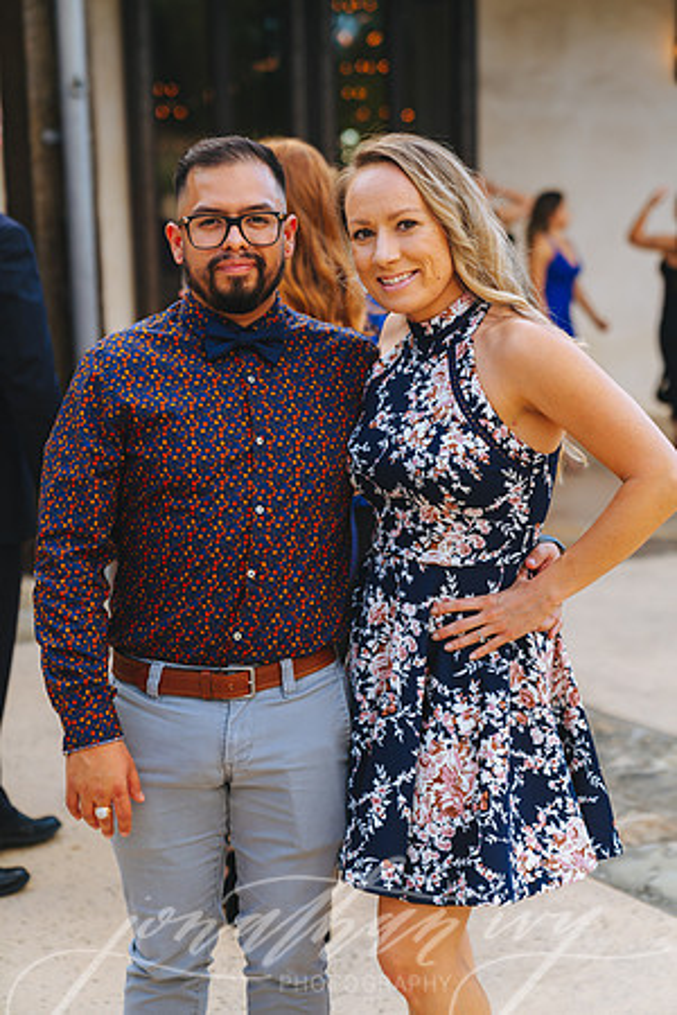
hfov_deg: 19.5
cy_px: 508
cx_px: 338
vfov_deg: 28.8
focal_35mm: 70
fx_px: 1974
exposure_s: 1/125
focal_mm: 70
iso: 50
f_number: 2.8
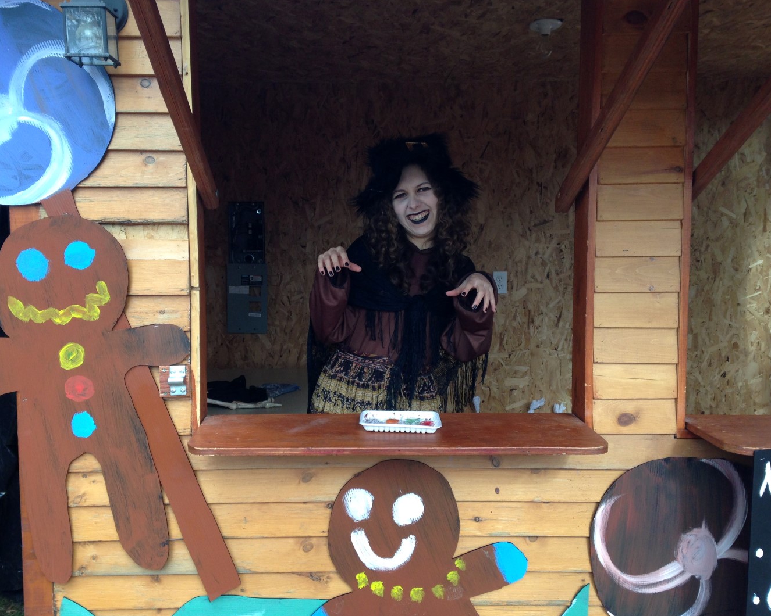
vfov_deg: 42.2
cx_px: 353
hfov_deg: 51.5
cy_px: 310
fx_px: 799
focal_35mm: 35
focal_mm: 4.12
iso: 80
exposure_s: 1/120
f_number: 2.4
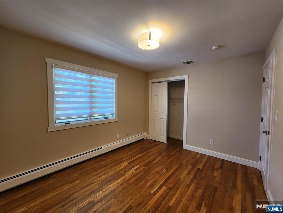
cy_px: 106
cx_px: 142
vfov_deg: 89.9
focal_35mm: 13
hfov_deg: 106.2
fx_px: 106
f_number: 2.2
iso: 200
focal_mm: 2.2
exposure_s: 1/60
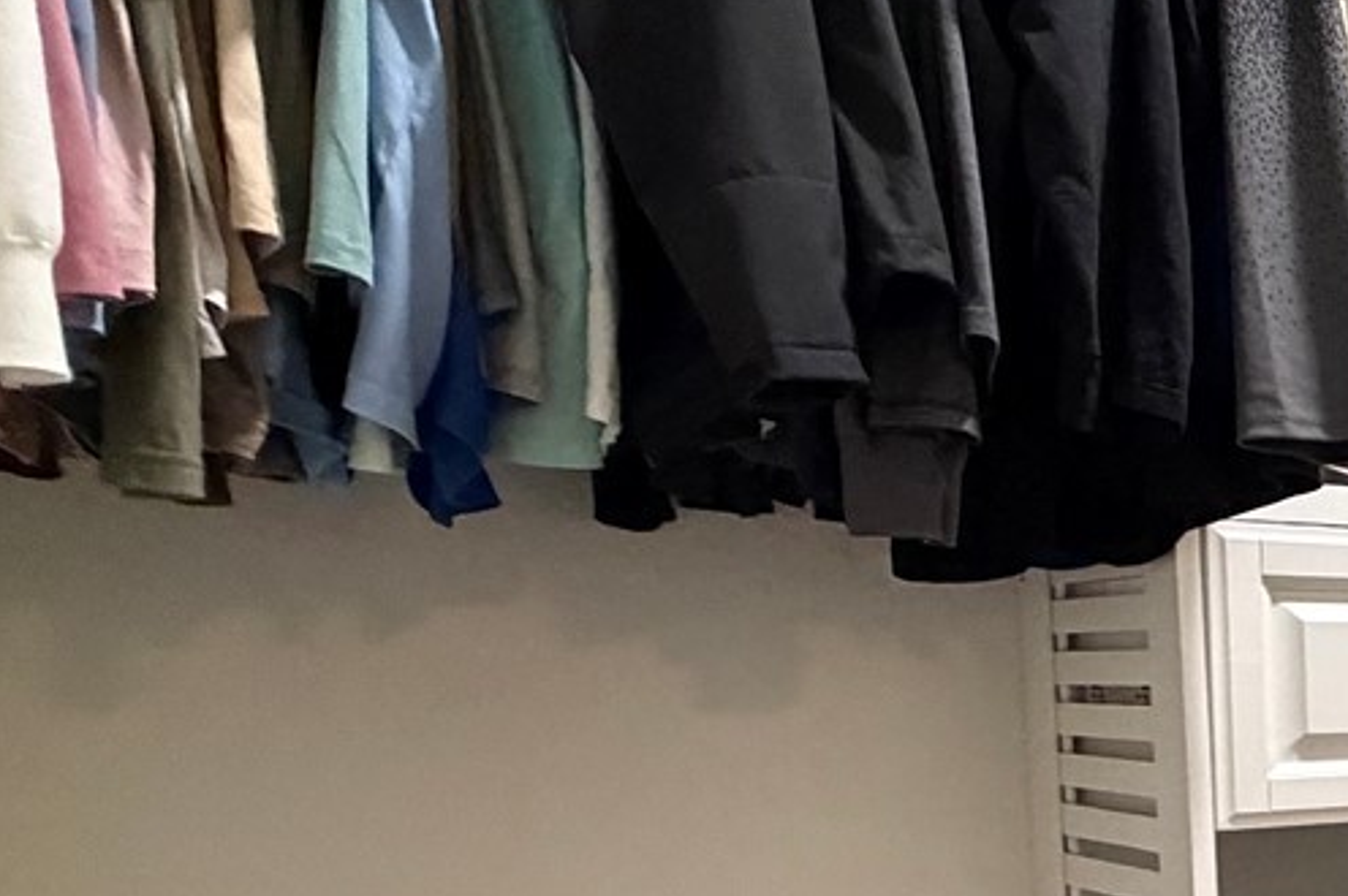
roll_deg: +0.5
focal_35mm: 47
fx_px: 1759
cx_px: 1859
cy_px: 812
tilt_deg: -4.7
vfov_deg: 27.5
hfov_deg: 30.4
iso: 640
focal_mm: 2.22
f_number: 2.2
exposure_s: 1/60
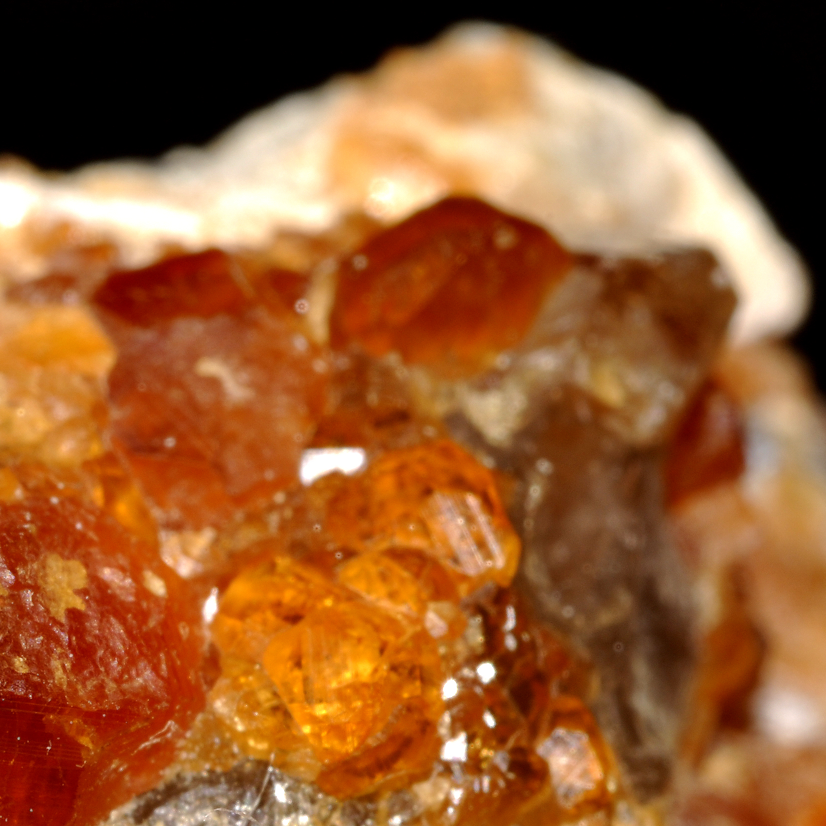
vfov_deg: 8.9
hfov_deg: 8.8
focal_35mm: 197
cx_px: 69
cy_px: 655
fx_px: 5318
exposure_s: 1/60
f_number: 32
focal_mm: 60
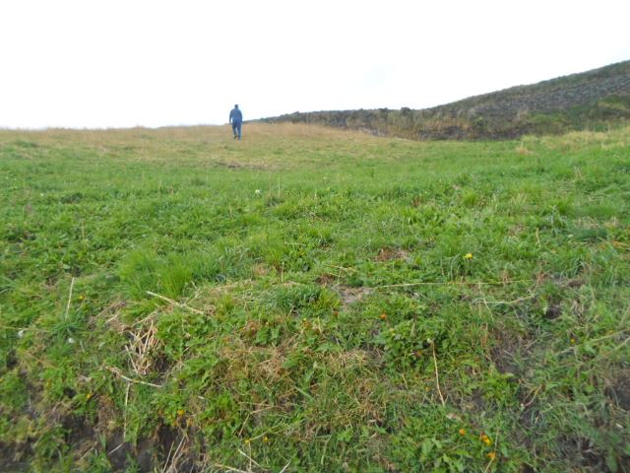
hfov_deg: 69.4
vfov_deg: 54.9
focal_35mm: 25
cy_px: 236
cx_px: 315
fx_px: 455
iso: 80
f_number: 2.5
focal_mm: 4.5
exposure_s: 1/350
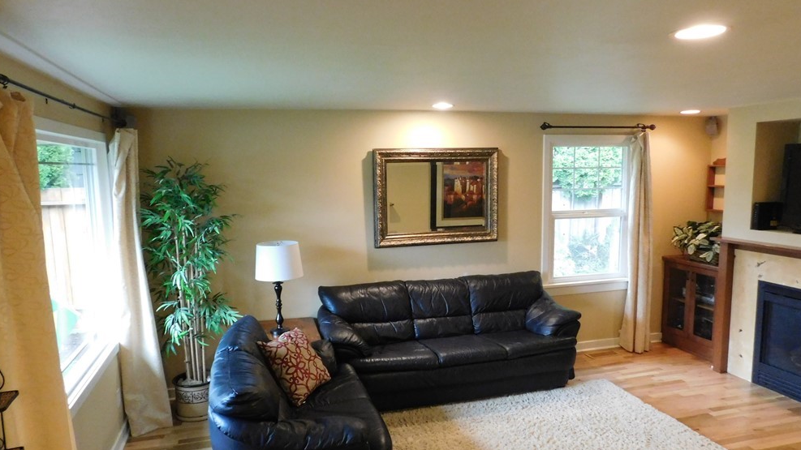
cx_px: 394
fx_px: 552
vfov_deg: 44.4
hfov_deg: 71.9
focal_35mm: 26
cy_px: 240
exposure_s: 1/30
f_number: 3
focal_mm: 4
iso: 560
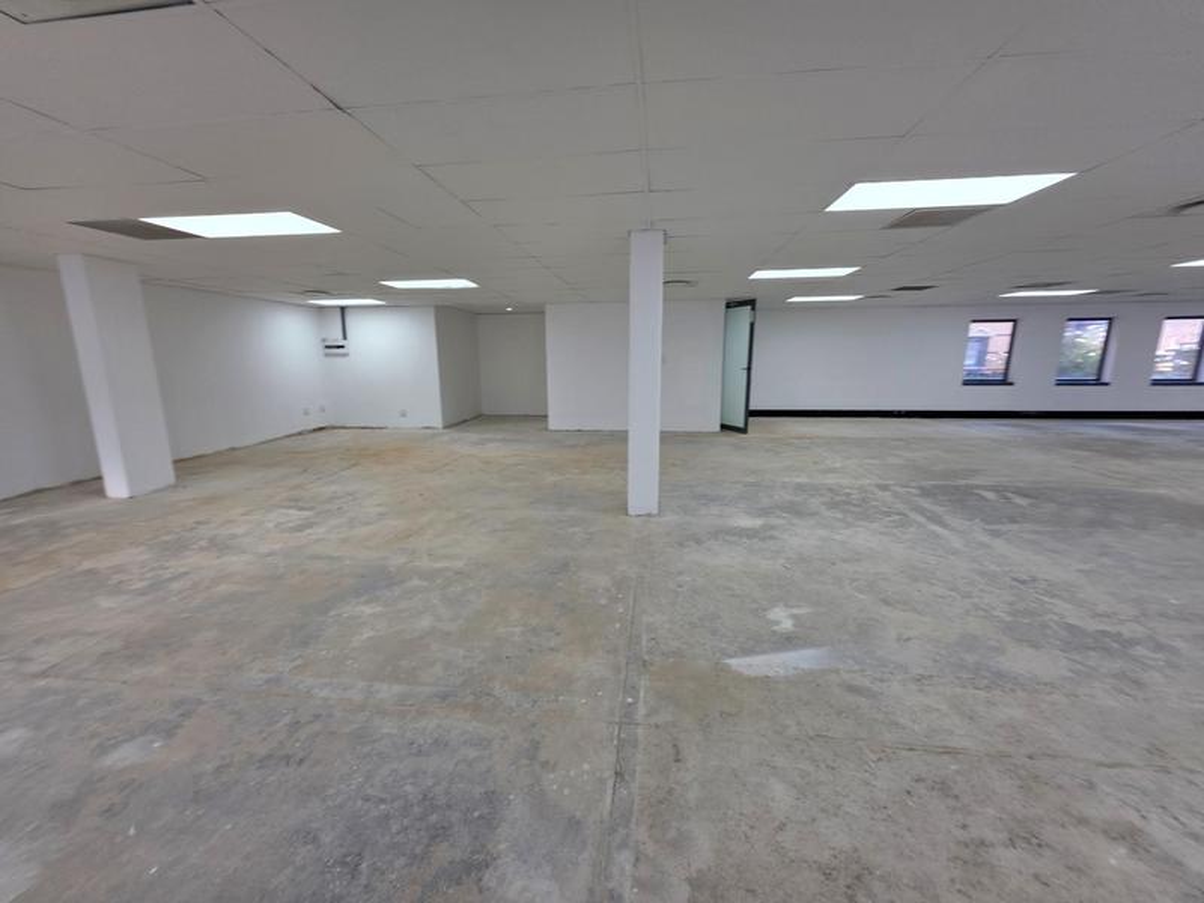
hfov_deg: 106.2
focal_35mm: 13
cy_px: 452
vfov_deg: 89.9
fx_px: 452
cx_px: 602
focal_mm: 2.2
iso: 50
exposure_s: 1/100
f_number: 1.9
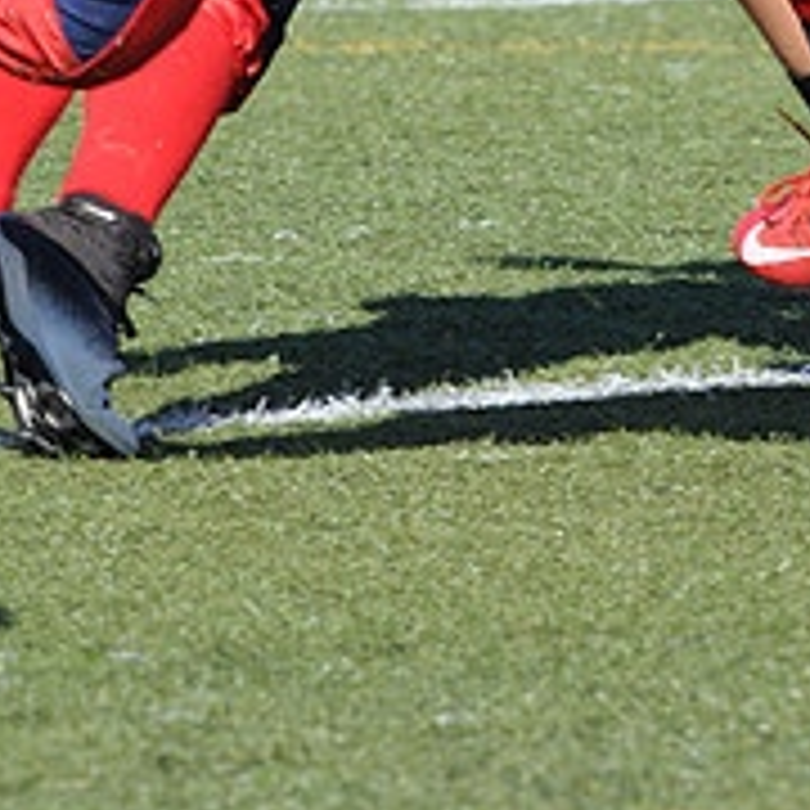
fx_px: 32615
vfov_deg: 1.4
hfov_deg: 1.4
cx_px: 596
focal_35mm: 1232
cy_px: -382
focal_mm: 300
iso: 200
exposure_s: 1/500
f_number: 8
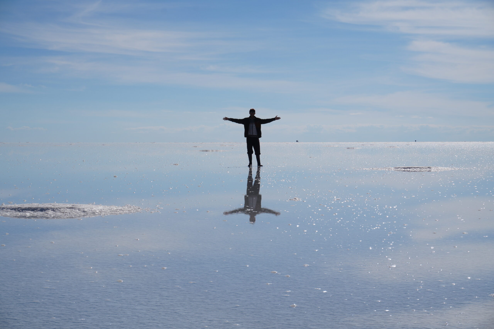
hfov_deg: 27.0
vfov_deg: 18.2
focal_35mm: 75
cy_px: 164
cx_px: 247
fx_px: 1029
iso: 100
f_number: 11
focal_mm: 50
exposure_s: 1/800
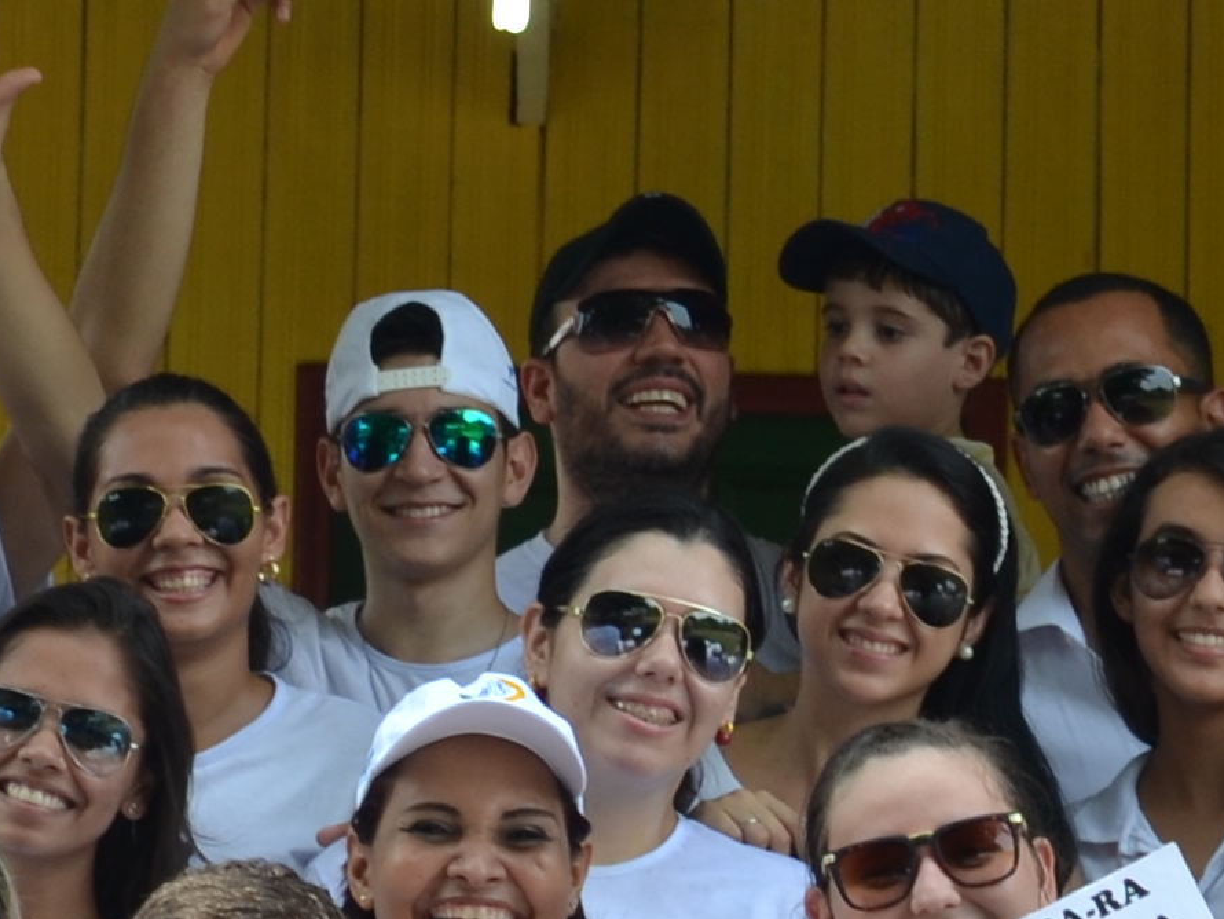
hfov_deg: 8.8
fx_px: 7923
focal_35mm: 224
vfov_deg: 6.5
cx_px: 557
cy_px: 1431
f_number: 5.6
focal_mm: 30
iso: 100
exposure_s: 1/125
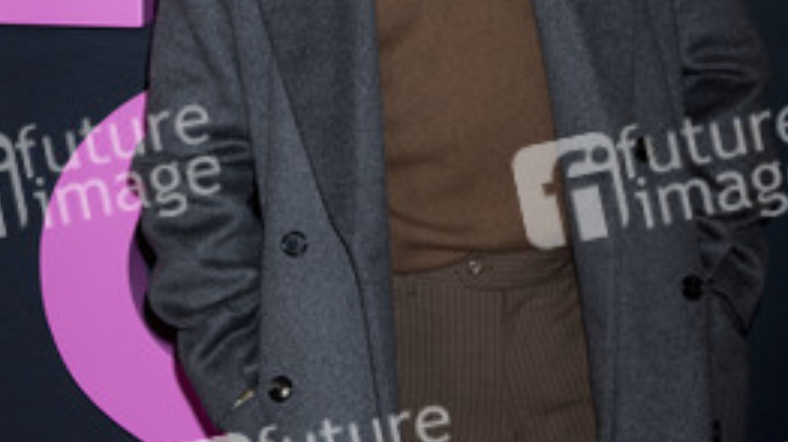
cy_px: 27
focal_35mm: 88
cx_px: 394
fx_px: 1838
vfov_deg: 13.6
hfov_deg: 24.2
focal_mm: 55
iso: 400
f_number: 7.1
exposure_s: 1/160
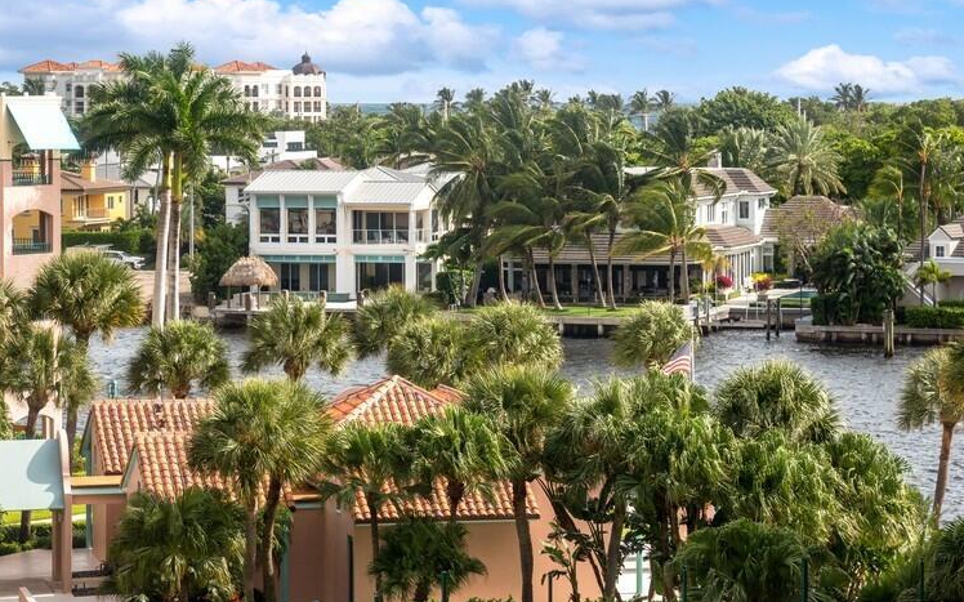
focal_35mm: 122
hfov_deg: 17.1
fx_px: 3204
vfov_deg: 10.7
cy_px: 290
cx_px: 491
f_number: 11
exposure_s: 1/160
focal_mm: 112
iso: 100
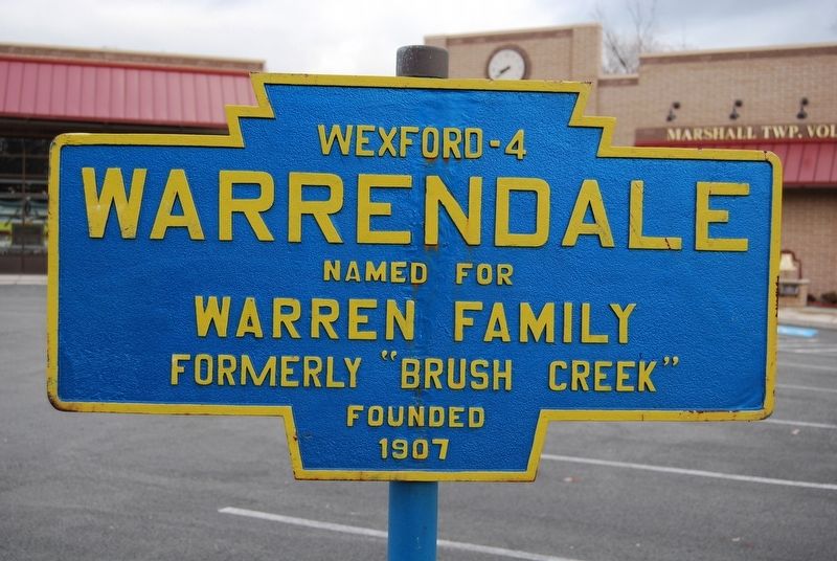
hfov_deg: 43.5
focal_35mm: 45
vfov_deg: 30.0
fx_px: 1048
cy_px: 280
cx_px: 418
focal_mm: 30
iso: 200
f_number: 5
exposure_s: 1/100
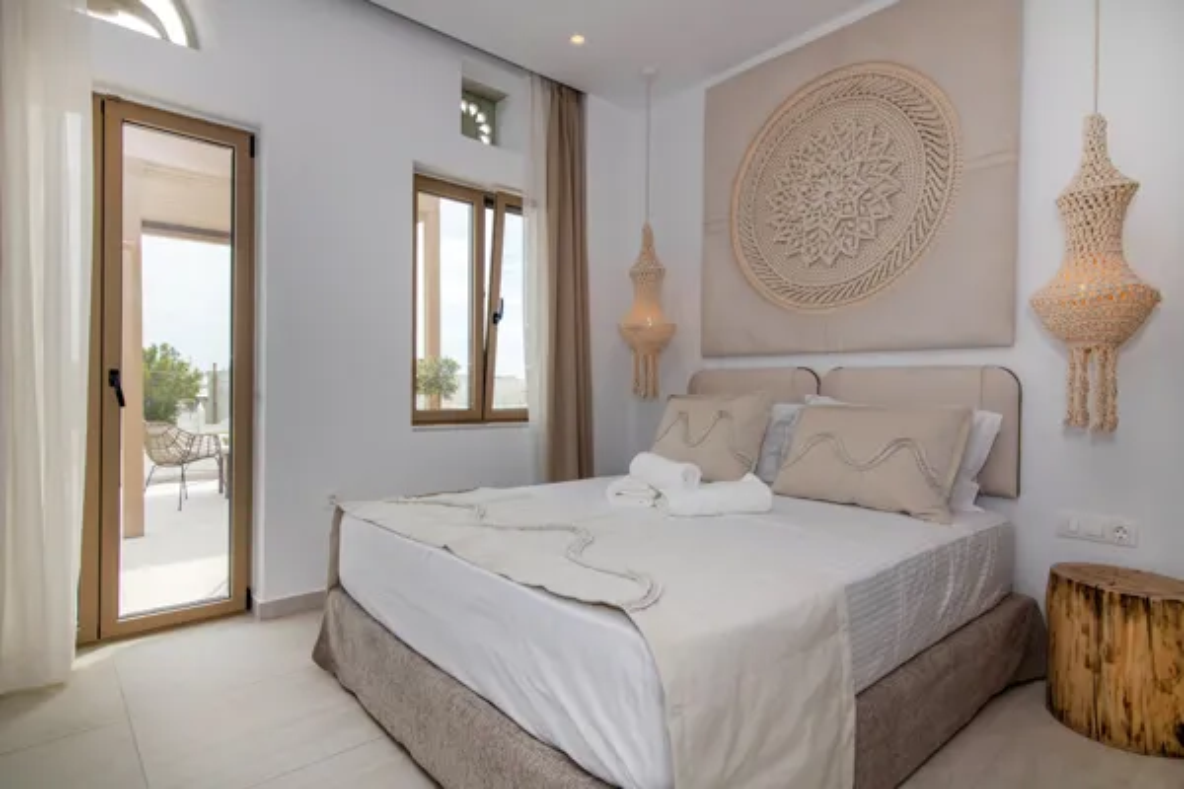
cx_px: 592
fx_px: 625
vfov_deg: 64.6
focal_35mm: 19
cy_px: 394
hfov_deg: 86.9
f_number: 11
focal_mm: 19
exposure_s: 1/250
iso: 250
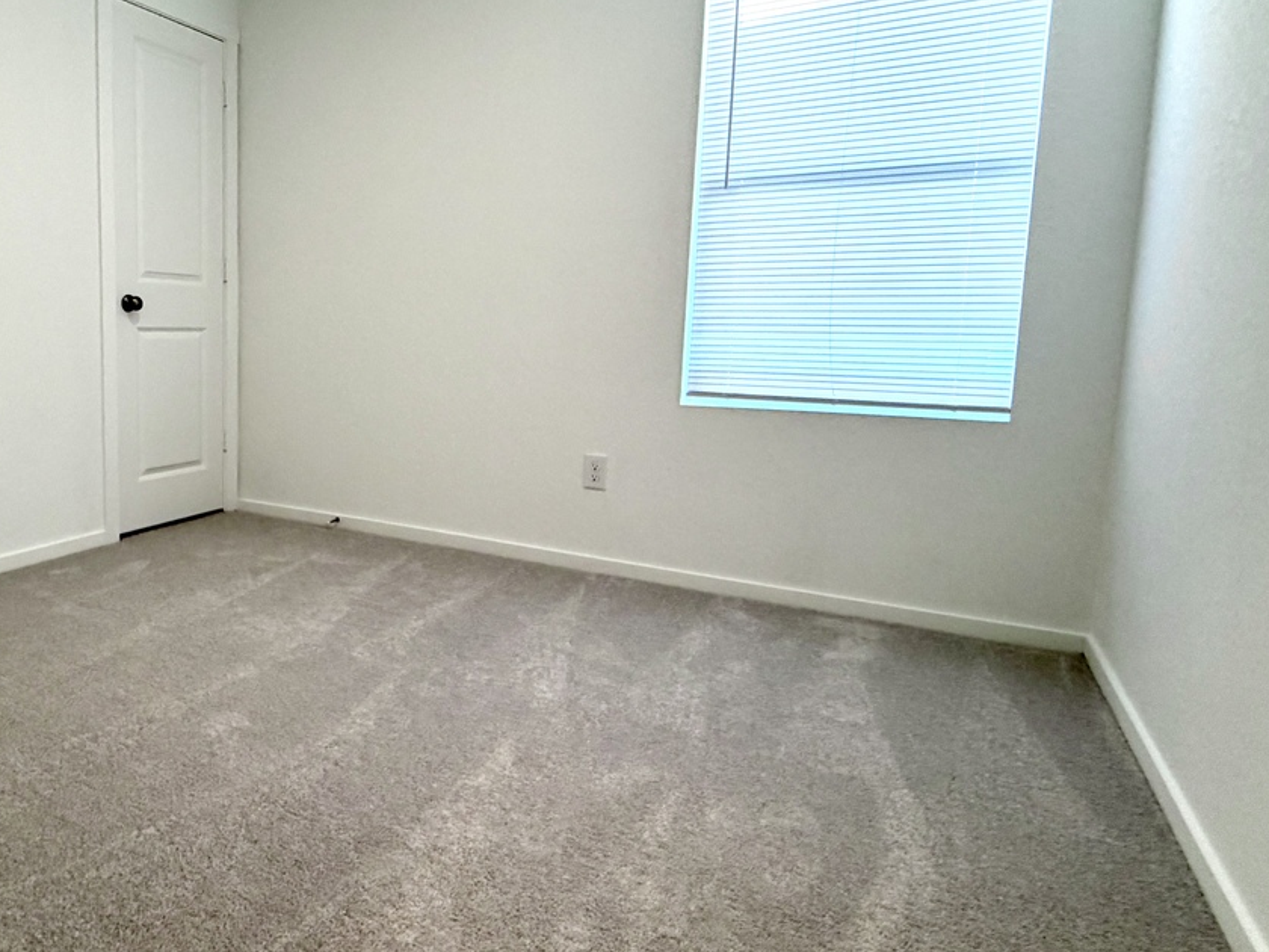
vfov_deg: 56.6
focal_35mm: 24
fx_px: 880
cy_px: 414
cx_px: 364
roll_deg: -0.3
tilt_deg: -6.5
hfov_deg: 68.3
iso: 160
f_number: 2.2
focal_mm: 2.22
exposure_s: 1/120
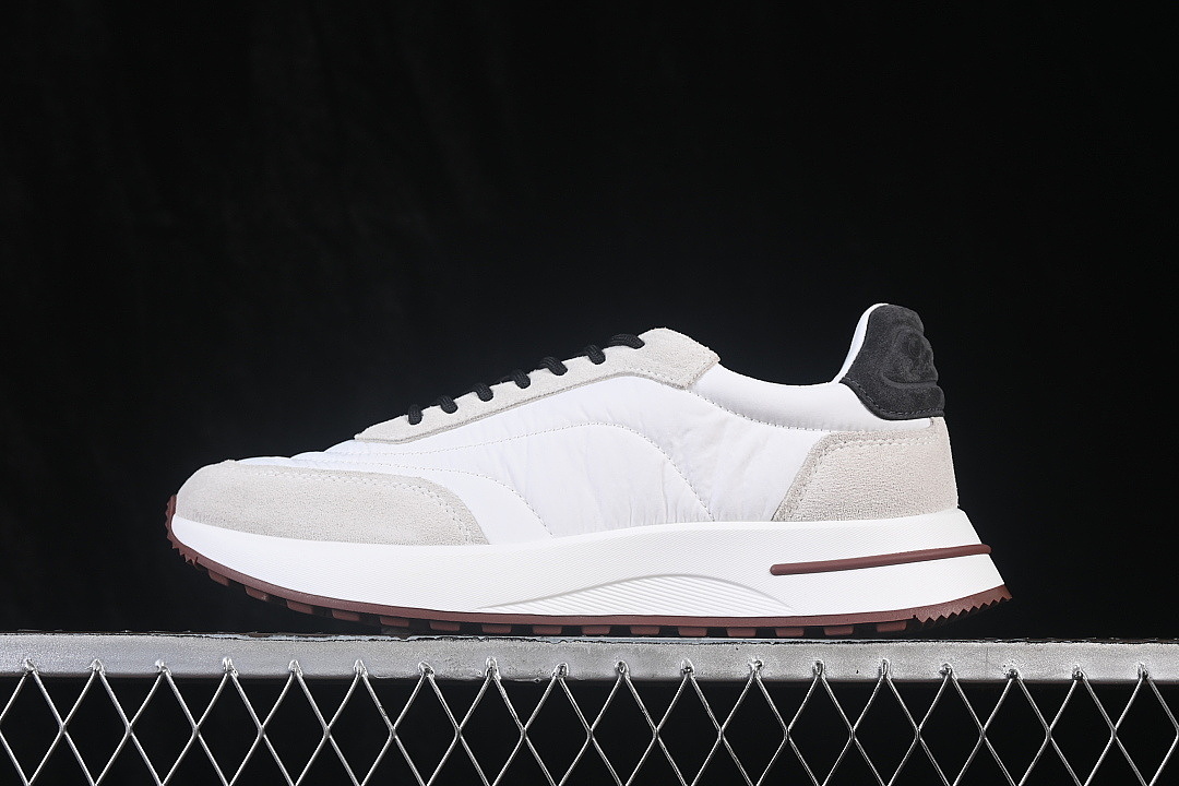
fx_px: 2456
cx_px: 590
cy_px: 393
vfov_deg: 18.2
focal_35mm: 75
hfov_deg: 27.0
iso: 160
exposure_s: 1/80
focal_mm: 50
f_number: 8
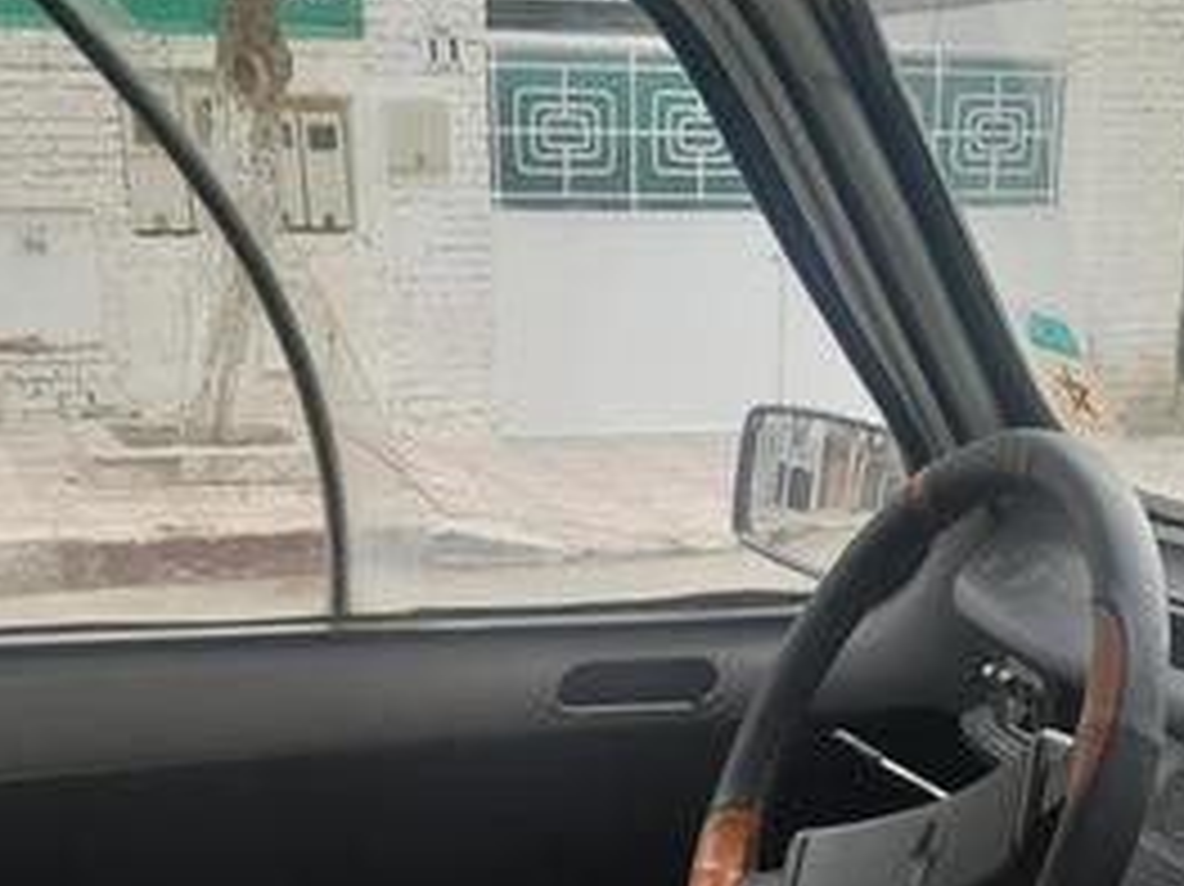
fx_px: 2120
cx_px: 806
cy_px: 996
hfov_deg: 30.9
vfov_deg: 22.2
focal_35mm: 62
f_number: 2
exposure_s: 1/60
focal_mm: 4.6
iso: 50
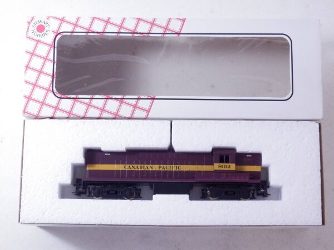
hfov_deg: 29.4
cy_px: 125
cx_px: 167
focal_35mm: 66
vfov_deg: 22.3
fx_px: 637
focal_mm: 11.9
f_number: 4.4
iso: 800
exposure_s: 1/160
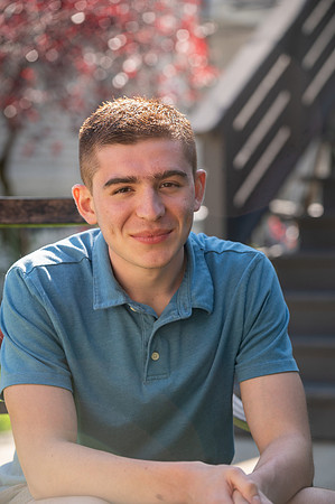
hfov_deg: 11.8
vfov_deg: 17.7
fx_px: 1623
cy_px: 252
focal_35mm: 116
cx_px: 168
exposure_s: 1/320
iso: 250
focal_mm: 116
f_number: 4
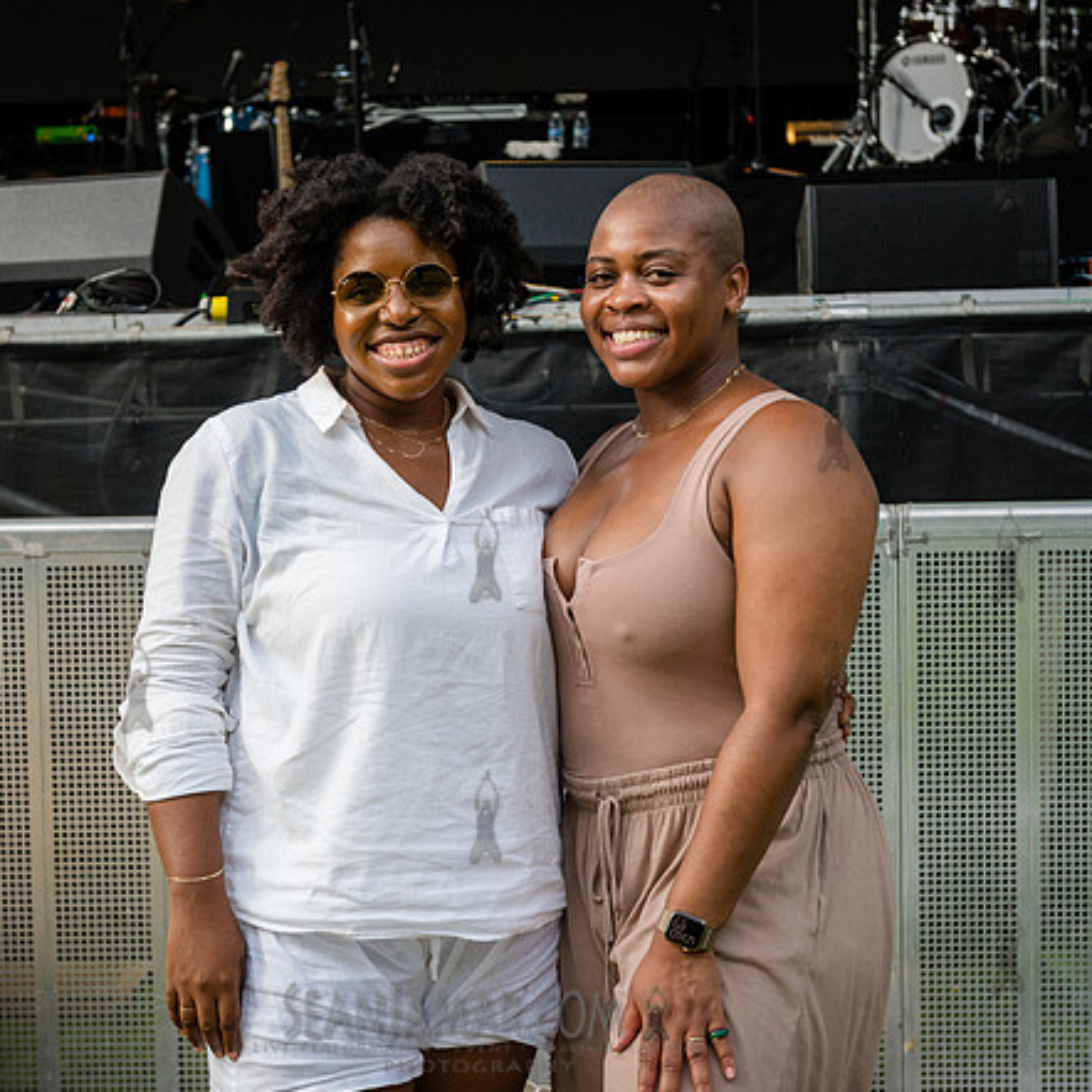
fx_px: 2498
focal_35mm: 70
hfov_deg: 24.6
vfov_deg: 24.7
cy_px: 532
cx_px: 499
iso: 1000
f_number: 4.5
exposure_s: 1/1250
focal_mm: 52
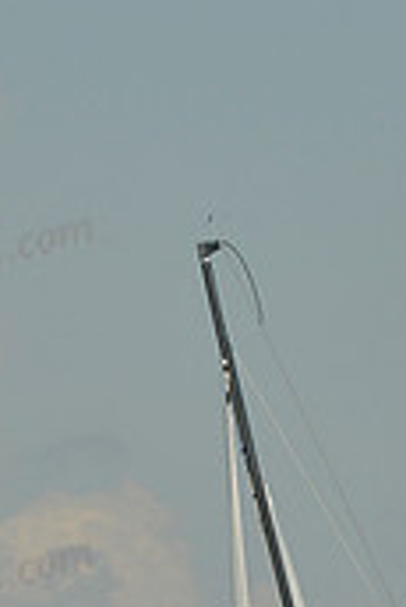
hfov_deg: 1.5
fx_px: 15328
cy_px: 741
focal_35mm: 908
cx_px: 277
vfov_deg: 2.3
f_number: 9
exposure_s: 1/1250
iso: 280
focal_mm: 270
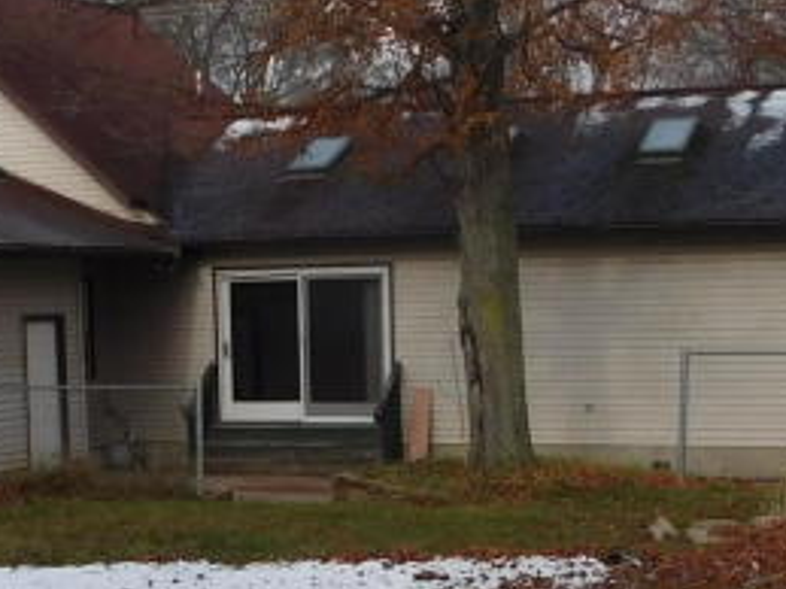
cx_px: 270
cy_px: 525
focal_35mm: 91
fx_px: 2065
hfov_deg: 21.5
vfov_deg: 16.0
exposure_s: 1/400
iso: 125
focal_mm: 4
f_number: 6
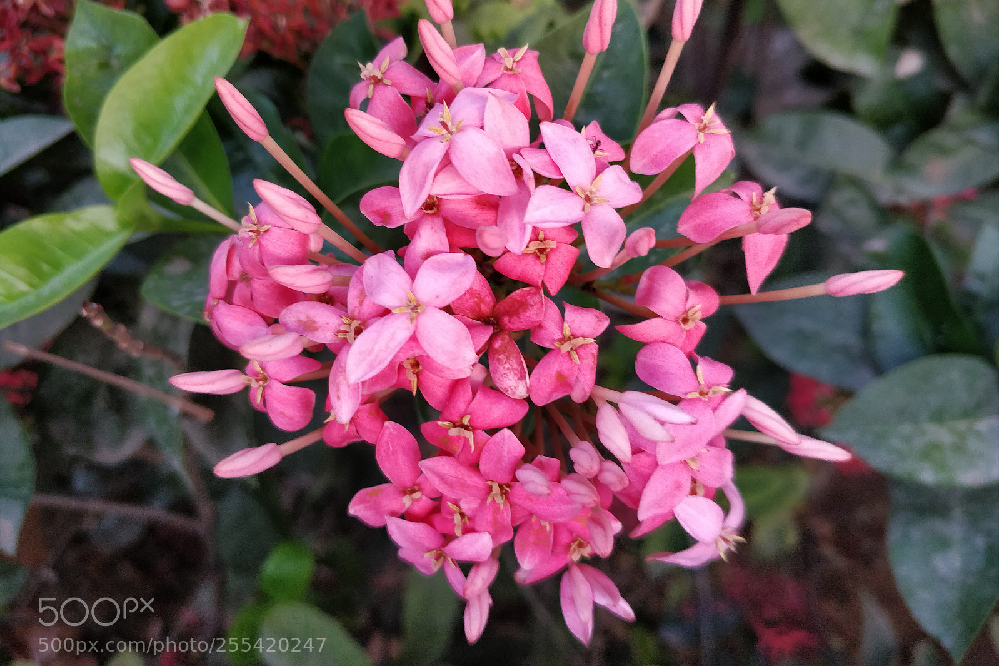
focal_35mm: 25
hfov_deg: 71.5
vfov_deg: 51.3
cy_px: 319
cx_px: 500
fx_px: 694
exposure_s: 1/50
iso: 640
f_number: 1.7
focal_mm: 4.1
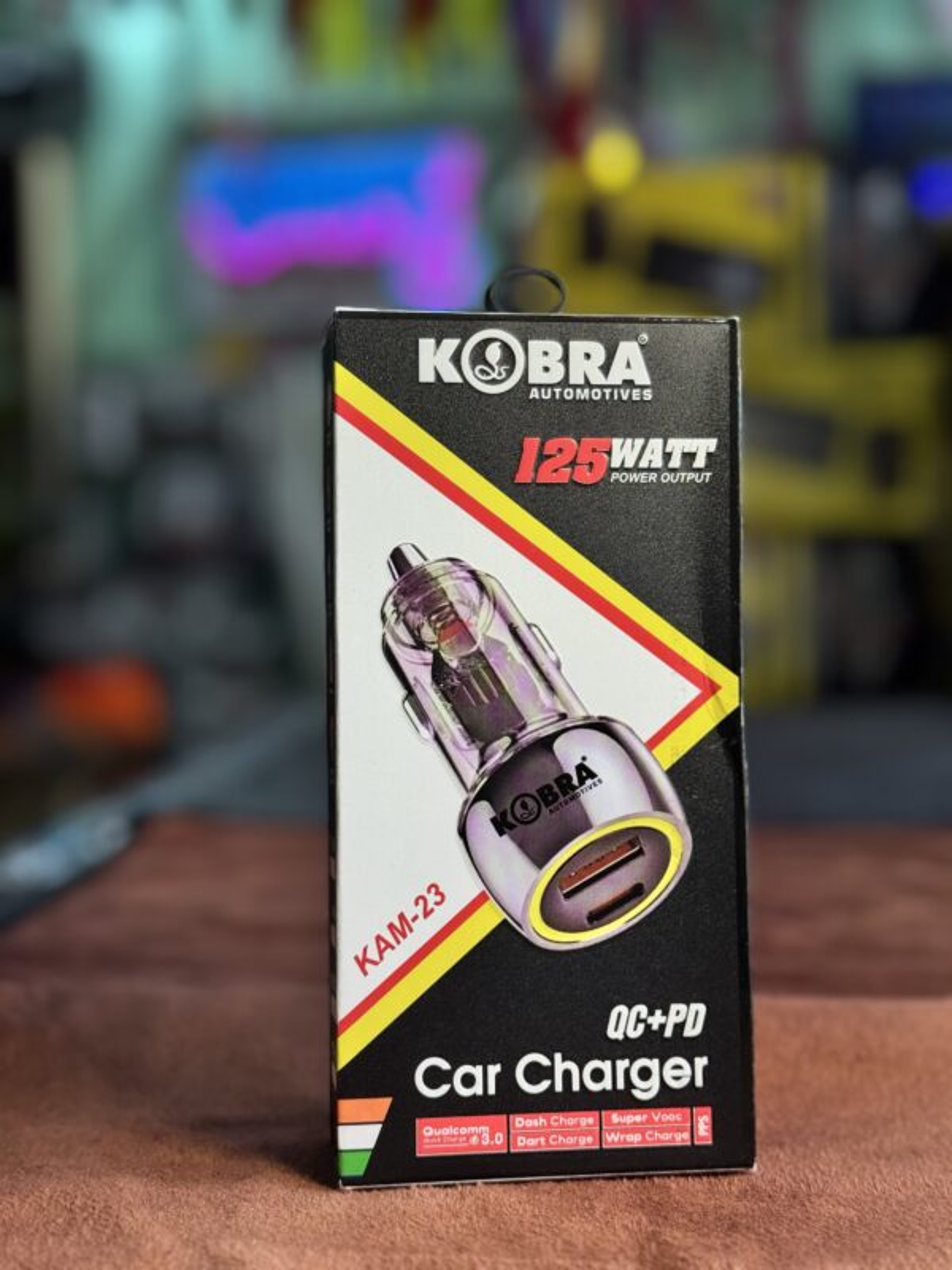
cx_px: 476
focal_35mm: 48
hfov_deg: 30.3
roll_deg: +0.0
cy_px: 635
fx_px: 1760
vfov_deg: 39.7
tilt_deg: -2.1
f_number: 1.78
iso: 64
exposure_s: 1/484
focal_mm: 6.76
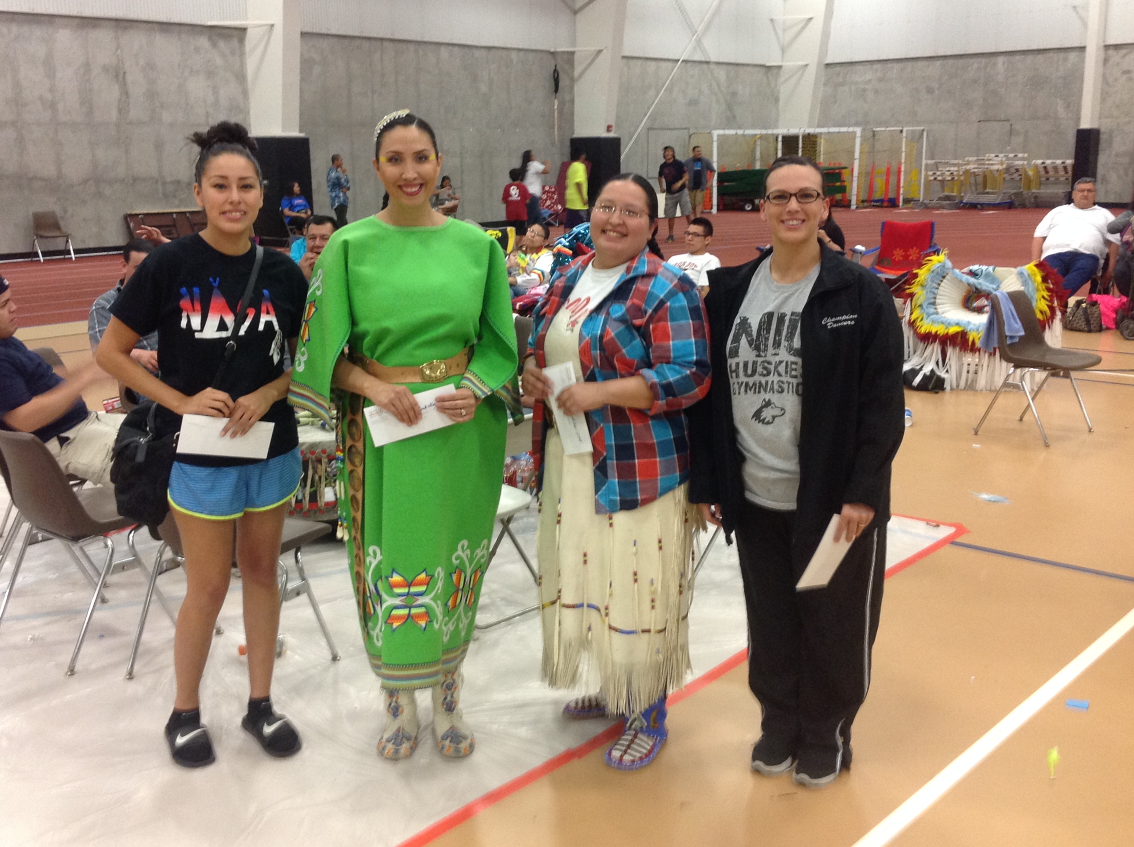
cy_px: 414
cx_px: 530
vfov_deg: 35.9
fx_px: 1308
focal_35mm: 40
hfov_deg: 46.8
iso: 125
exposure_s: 1/15
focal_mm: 4.28
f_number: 2.4
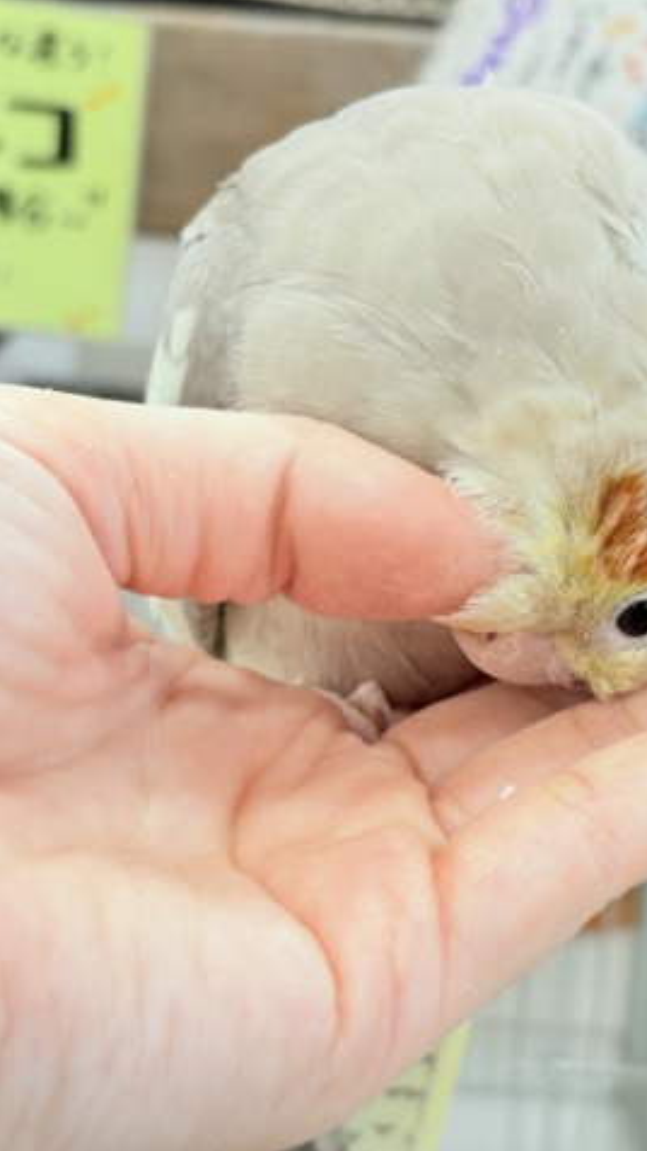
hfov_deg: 15.7
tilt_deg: -9.3
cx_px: 536
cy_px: 574
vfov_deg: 27.9
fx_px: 2320
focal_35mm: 76
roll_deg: -3.8
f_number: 1.6
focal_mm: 5.96
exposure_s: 1/50
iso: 64
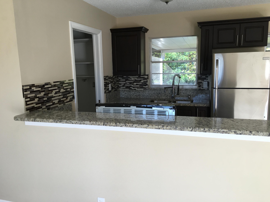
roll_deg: +1.2
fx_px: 226
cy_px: 101
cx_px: 135
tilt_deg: -9.6
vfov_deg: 48.2
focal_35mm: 29
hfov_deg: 61.7
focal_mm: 4.15
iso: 40
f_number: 2.2
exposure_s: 1/120
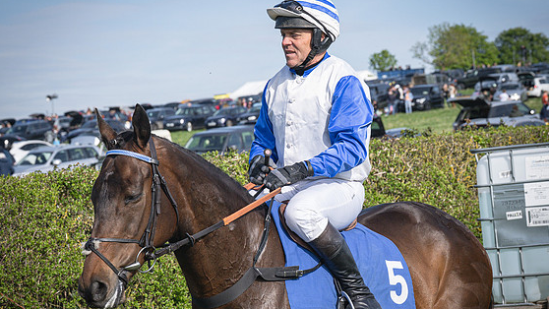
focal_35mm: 141
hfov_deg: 15.2
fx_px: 2053
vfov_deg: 8.6
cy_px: 152
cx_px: 271
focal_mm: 70
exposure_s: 1/1600
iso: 400
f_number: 5.6
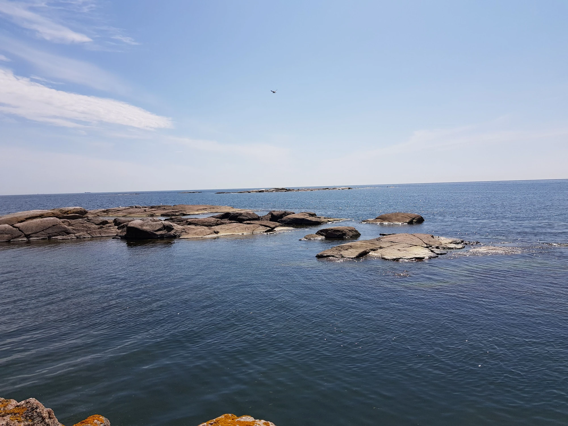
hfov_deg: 67.3
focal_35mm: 26
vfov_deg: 53.1
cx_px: 284
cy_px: 213
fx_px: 427
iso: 40
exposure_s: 1/4560
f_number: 1.7
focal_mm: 4.2
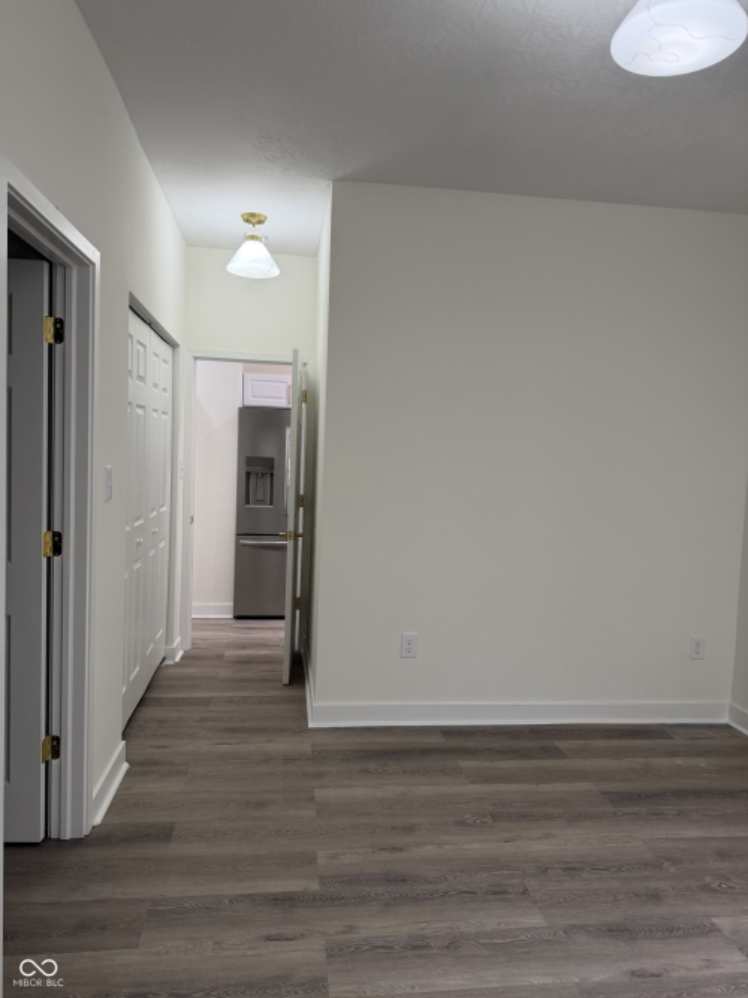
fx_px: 692
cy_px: 499
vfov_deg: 71.6
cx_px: 374
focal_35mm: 24
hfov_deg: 56.8
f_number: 1.78
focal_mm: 6.76
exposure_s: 1/120
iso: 160
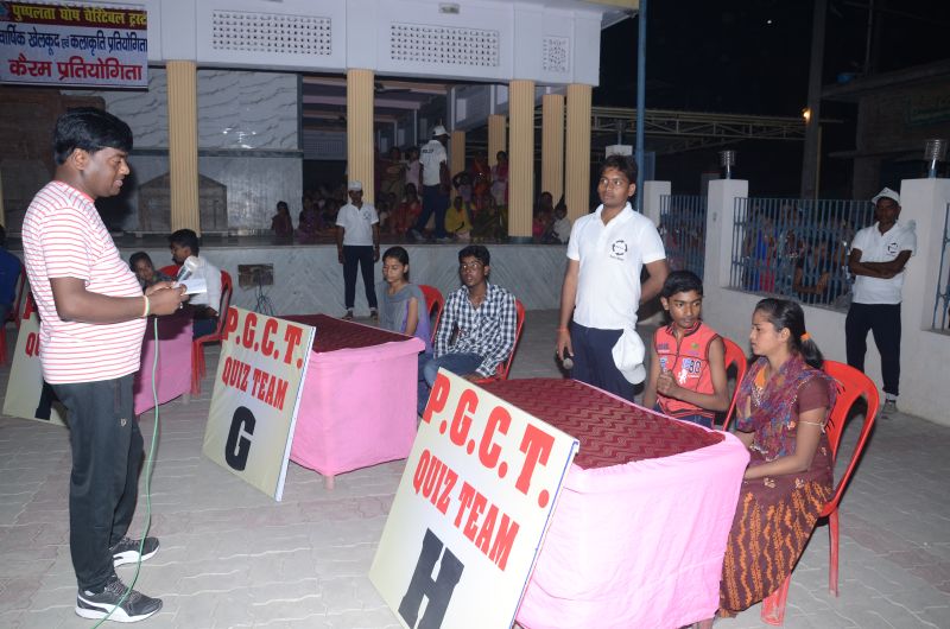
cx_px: 475
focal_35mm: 27
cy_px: 314
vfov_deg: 47.7
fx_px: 711
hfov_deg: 67.5
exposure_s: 1/200
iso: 400
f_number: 5.6
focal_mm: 18
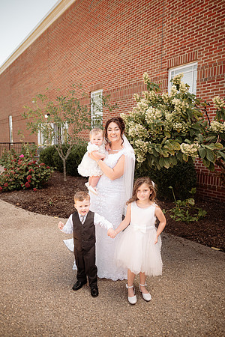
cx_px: 112
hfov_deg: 53.1
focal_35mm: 24
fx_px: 225
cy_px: 168
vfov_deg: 73.7
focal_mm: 24
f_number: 2.2
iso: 125
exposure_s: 1/640
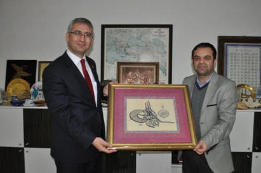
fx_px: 261
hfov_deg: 53.1
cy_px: 86
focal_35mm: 36
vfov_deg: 36.8
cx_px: 142
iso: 800
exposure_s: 1/60
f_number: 3.8
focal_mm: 22
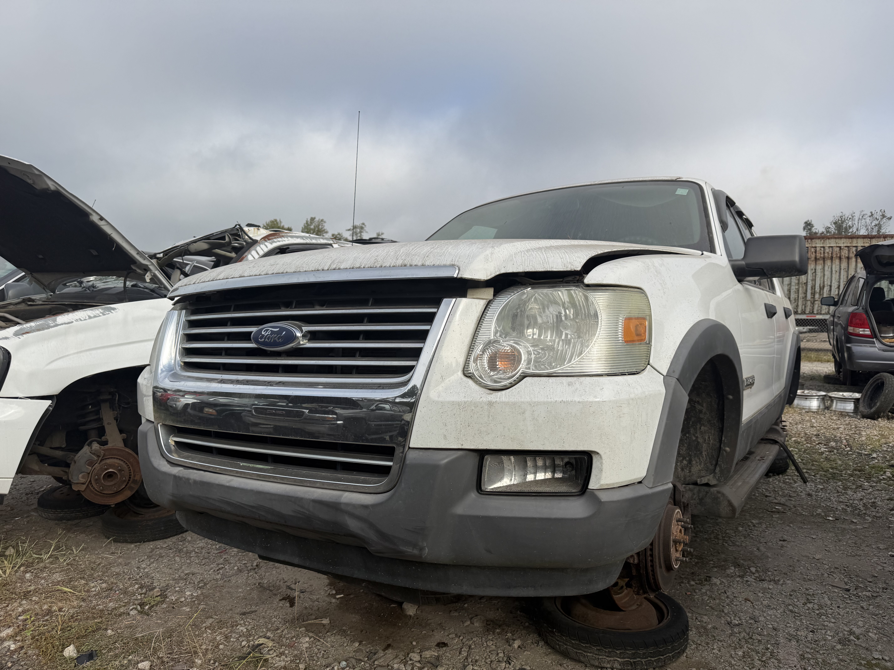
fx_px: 620
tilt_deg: -3.1
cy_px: 335
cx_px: 447
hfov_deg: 71.6
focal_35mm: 24
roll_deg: +3.3
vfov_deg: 56.8
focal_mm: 6.76
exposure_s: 1/4167
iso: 80
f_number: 1.78
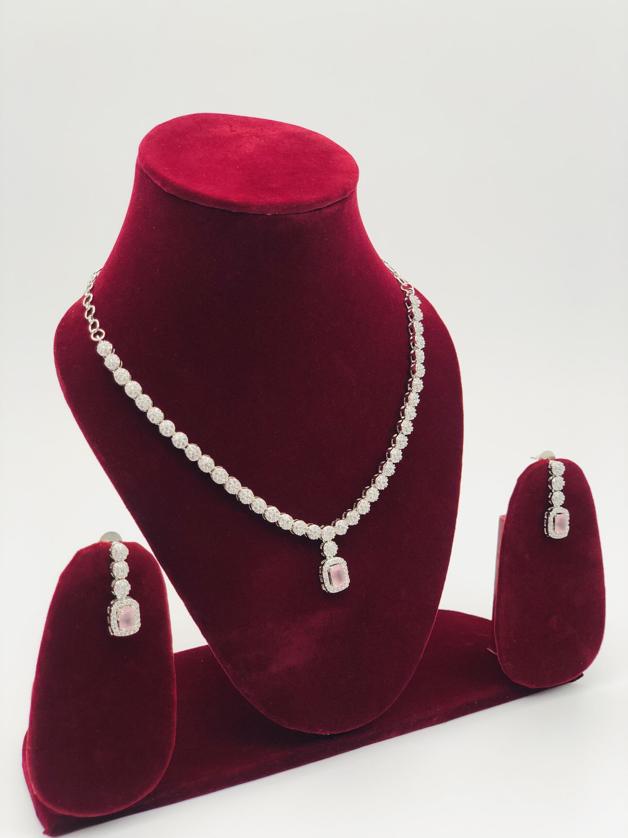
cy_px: 419
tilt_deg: -17.0
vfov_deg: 36.8
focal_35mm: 52
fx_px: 1258
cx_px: 314
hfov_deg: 28.0
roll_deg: -1.1
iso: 25
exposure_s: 1/100
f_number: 2.4
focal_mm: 6
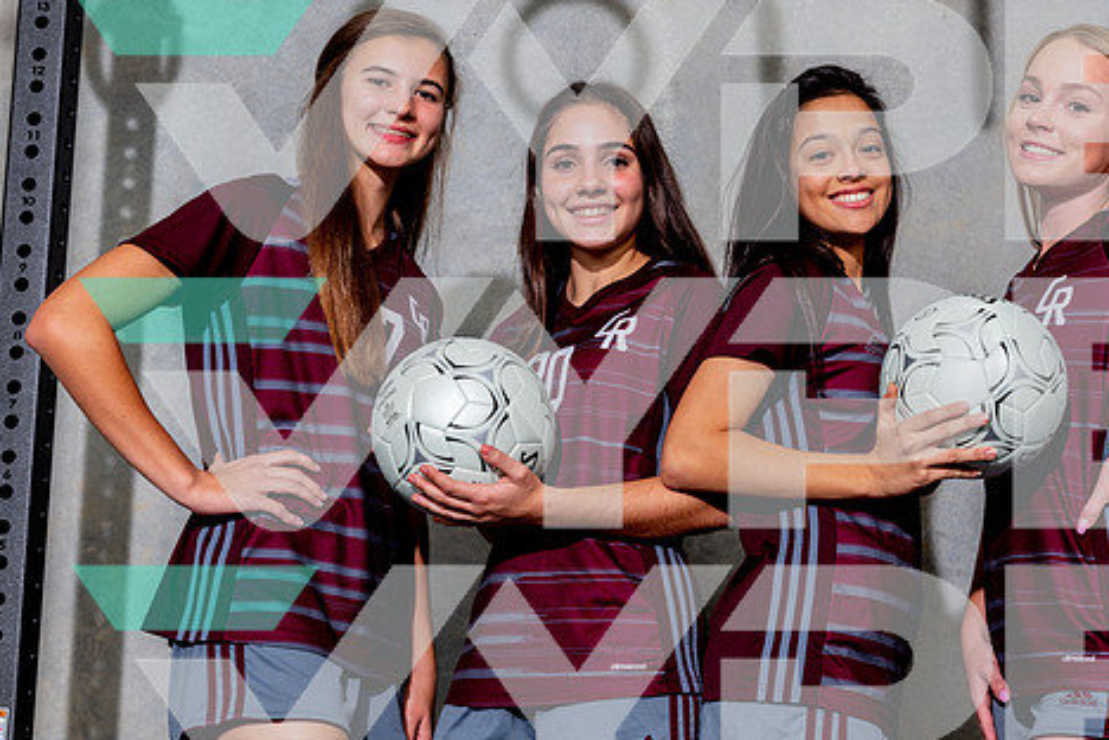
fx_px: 1756
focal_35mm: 57
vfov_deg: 23.8
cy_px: 404
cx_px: 682
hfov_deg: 34.9
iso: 160
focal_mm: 46
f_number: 5
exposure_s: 1/160
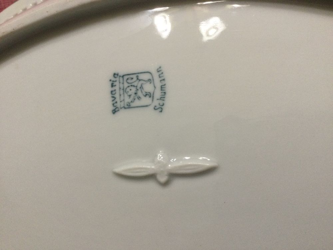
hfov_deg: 58.4
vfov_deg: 45.4
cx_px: 166
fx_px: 298
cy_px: 125
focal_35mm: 31
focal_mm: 3.3
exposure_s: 1/33
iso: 125
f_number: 2.4
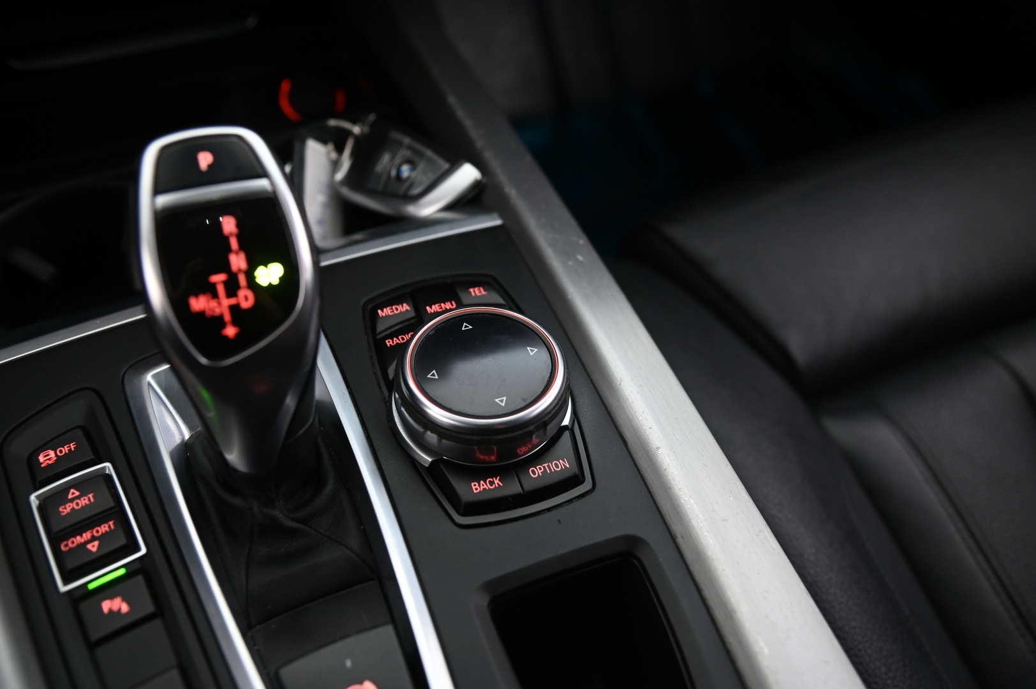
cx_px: 518
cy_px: 344
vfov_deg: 35.0
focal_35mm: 38
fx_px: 1093
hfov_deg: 50.7
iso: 2000
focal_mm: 38
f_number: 4
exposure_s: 1/15
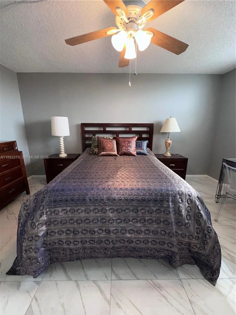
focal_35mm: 14
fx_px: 127
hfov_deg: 85.7
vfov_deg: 102.1
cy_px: 158
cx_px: 118
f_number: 2.2
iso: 100
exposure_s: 1/120
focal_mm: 2.22
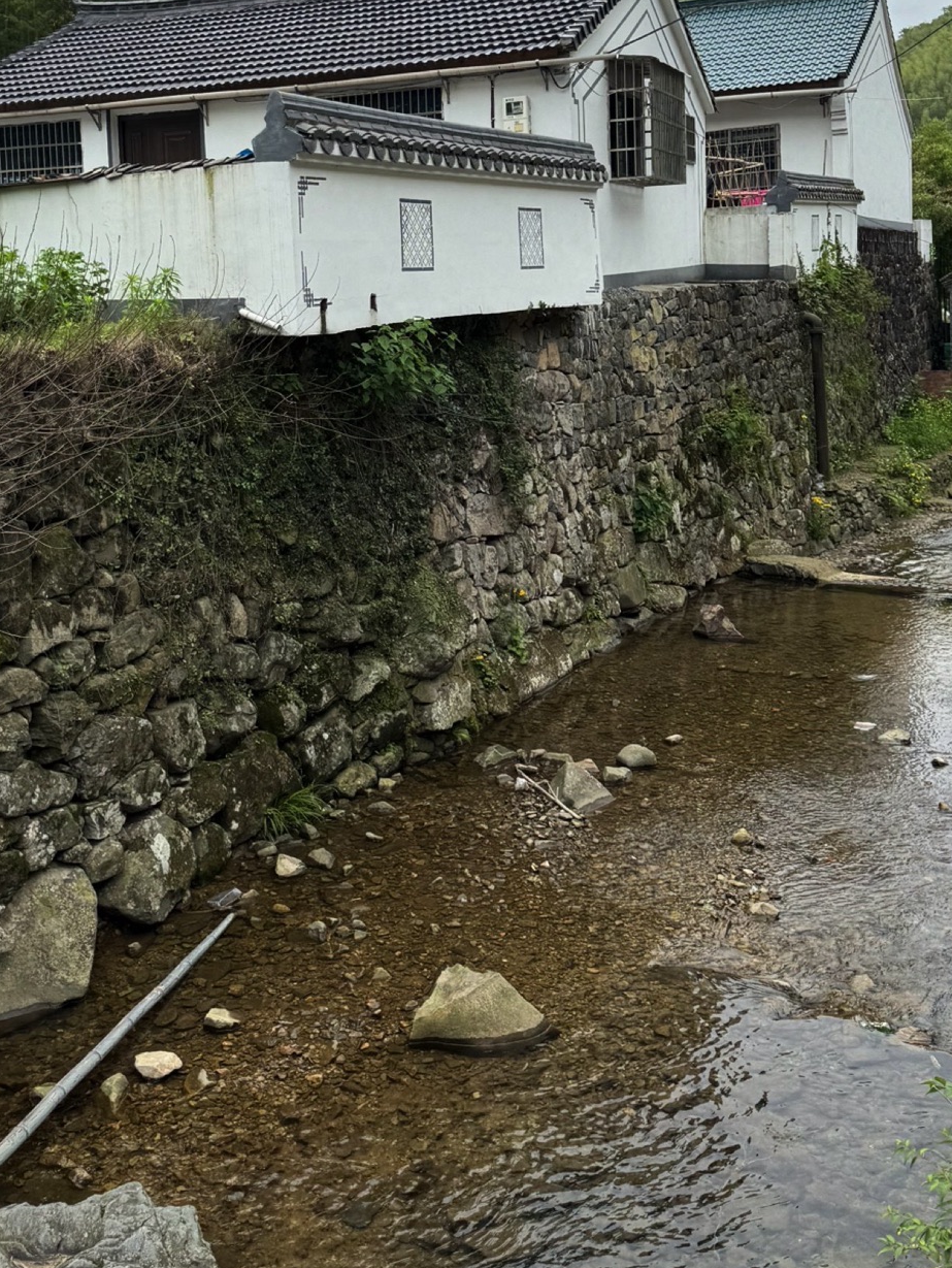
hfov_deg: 35.8
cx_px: 360
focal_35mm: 40
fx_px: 1465
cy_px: 367
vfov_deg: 45.6
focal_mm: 6.76
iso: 80
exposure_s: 1/4950
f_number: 1.78
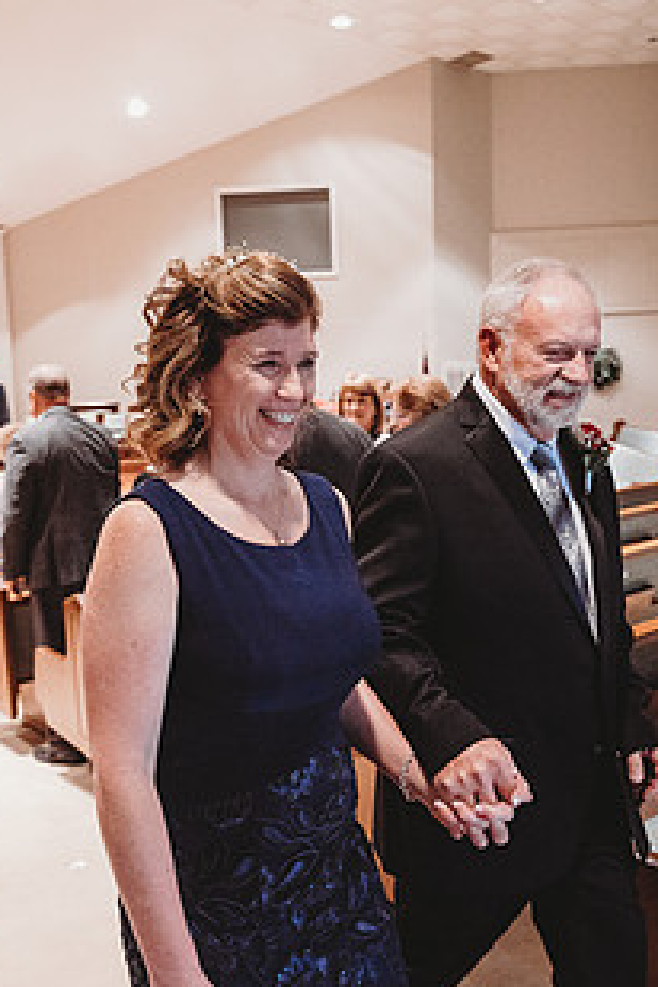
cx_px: 329
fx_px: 960
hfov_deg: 37.9
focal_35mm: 35
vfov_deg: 54.4
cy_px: 514
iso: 8000
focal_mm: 24
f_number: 4
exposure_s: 1/200
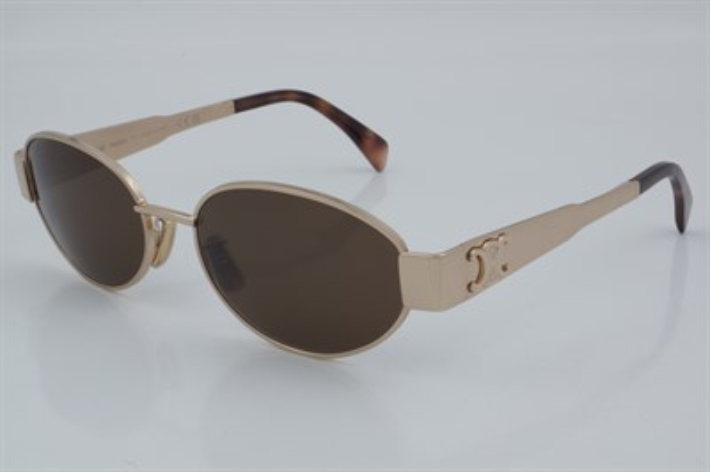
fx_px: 1478
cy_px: 236
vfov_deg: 18.2
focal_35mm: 75
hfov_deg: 27.0
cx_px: 355
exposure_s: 1/4
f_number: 32
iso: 100
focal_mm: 50
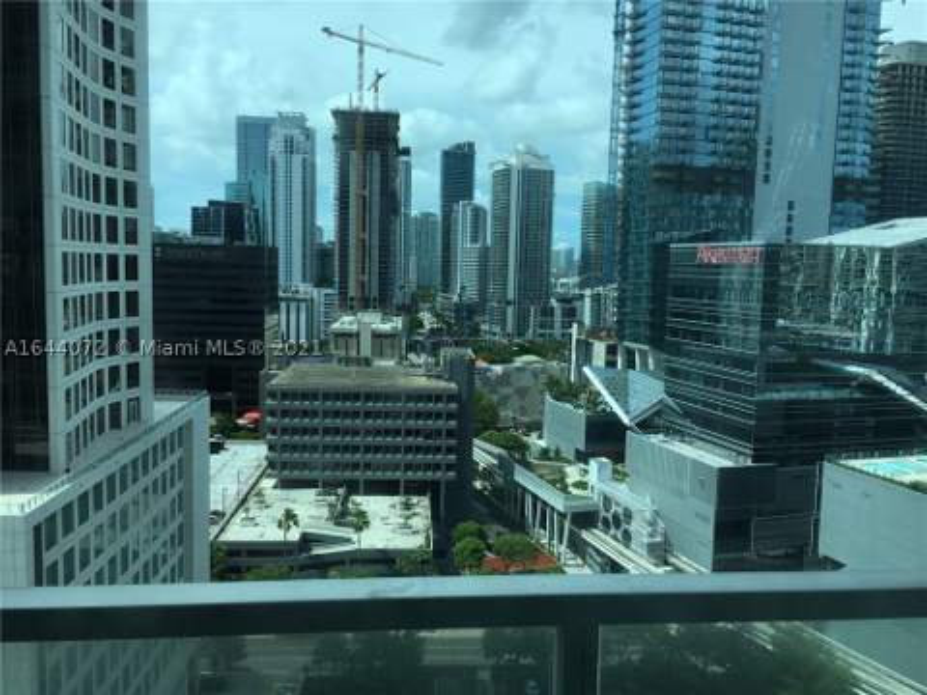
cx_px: 464
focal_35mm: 29
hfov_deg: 61.7
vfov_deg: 48.2
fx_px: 777
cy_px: 348
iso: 25
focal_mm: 4.15
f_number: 2.2
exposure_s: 1/1374
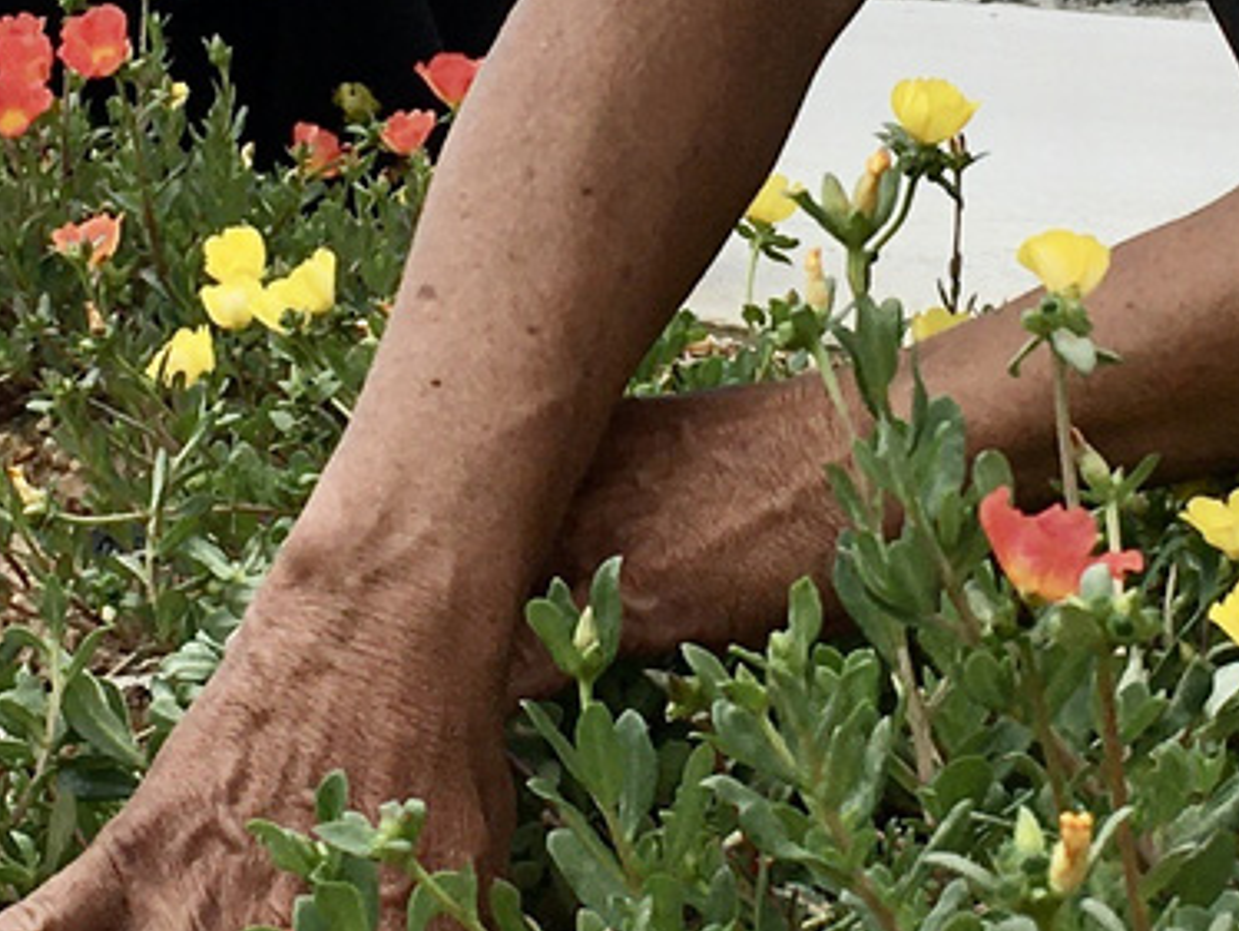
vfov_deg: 9.5
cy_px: 53
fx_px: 5551
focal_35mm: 155
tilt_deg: -1.4
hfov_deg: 12.7
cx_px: 649
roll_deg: -1.2
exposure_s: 1/1709
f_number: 2.2
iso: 25
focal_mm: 4.15
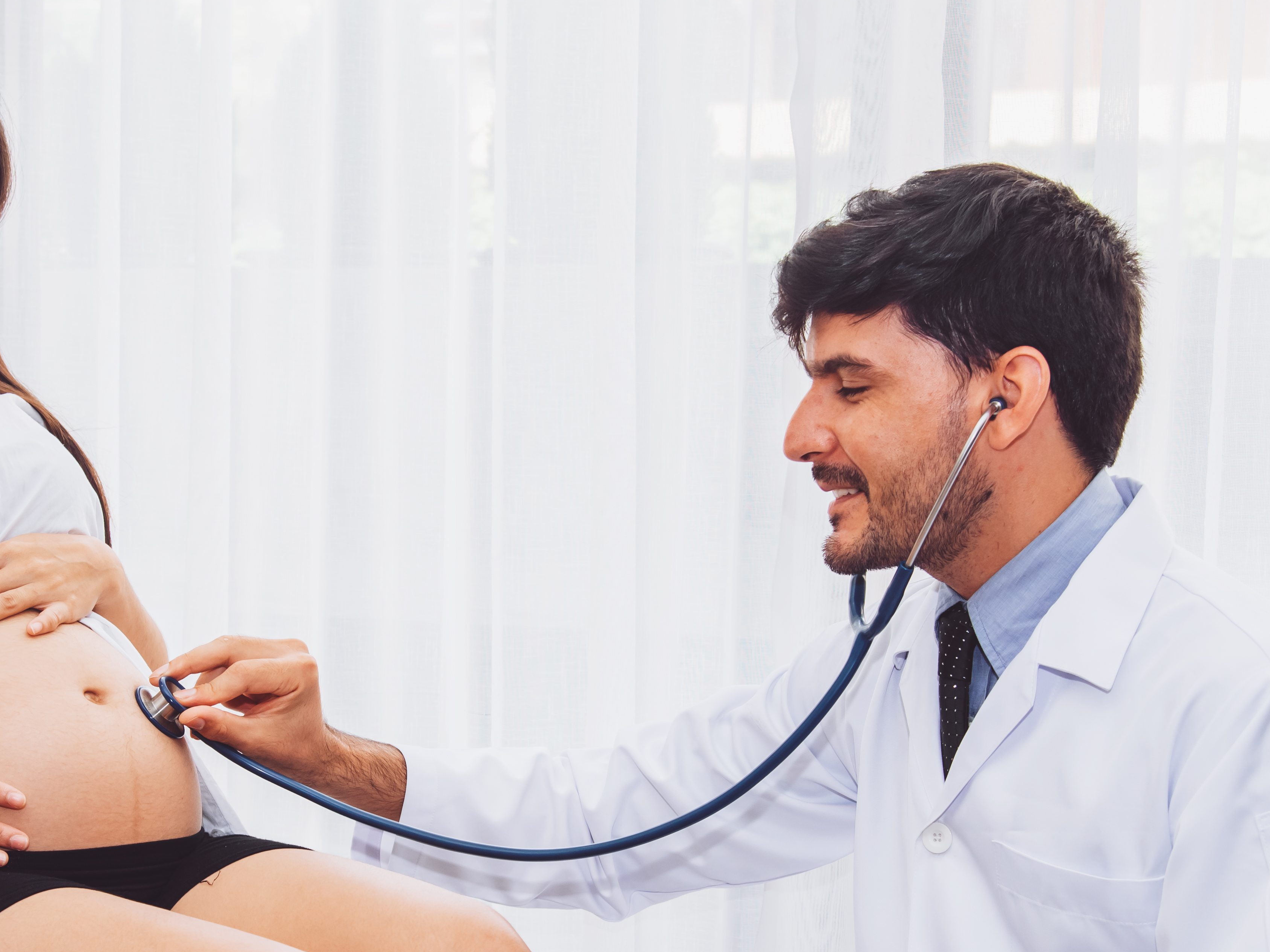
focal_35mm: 79
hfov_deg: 24.6
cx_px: 404
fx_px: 2898
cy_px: 662
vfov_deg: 18.6
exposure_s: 1/80
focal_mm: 46
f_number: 5.6
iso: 400
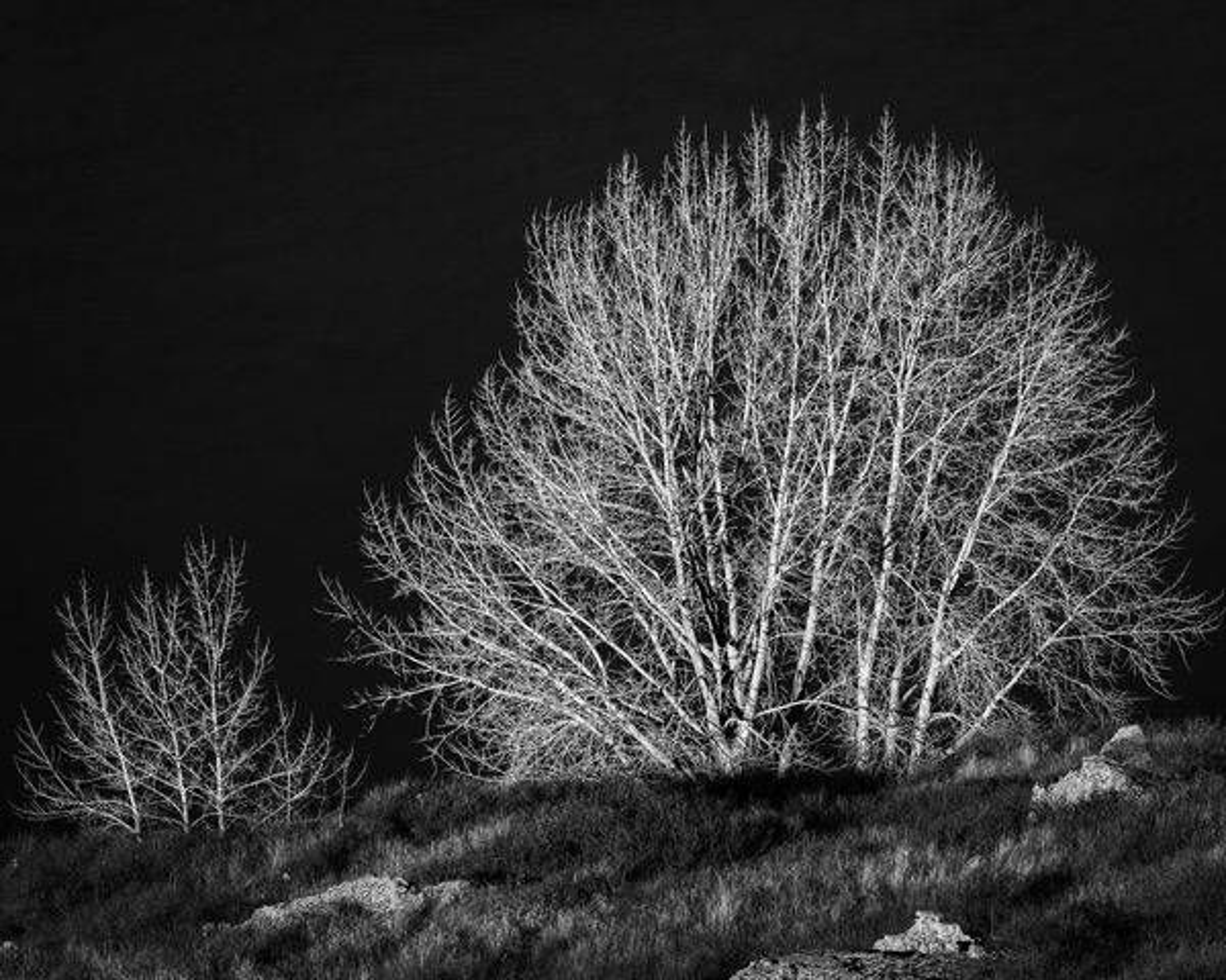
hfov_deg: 6.9
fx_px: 10216
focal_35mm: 282
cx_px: 736
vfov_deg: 5.5
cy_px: 490
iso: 100
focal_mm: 250
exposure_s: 13
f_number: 16
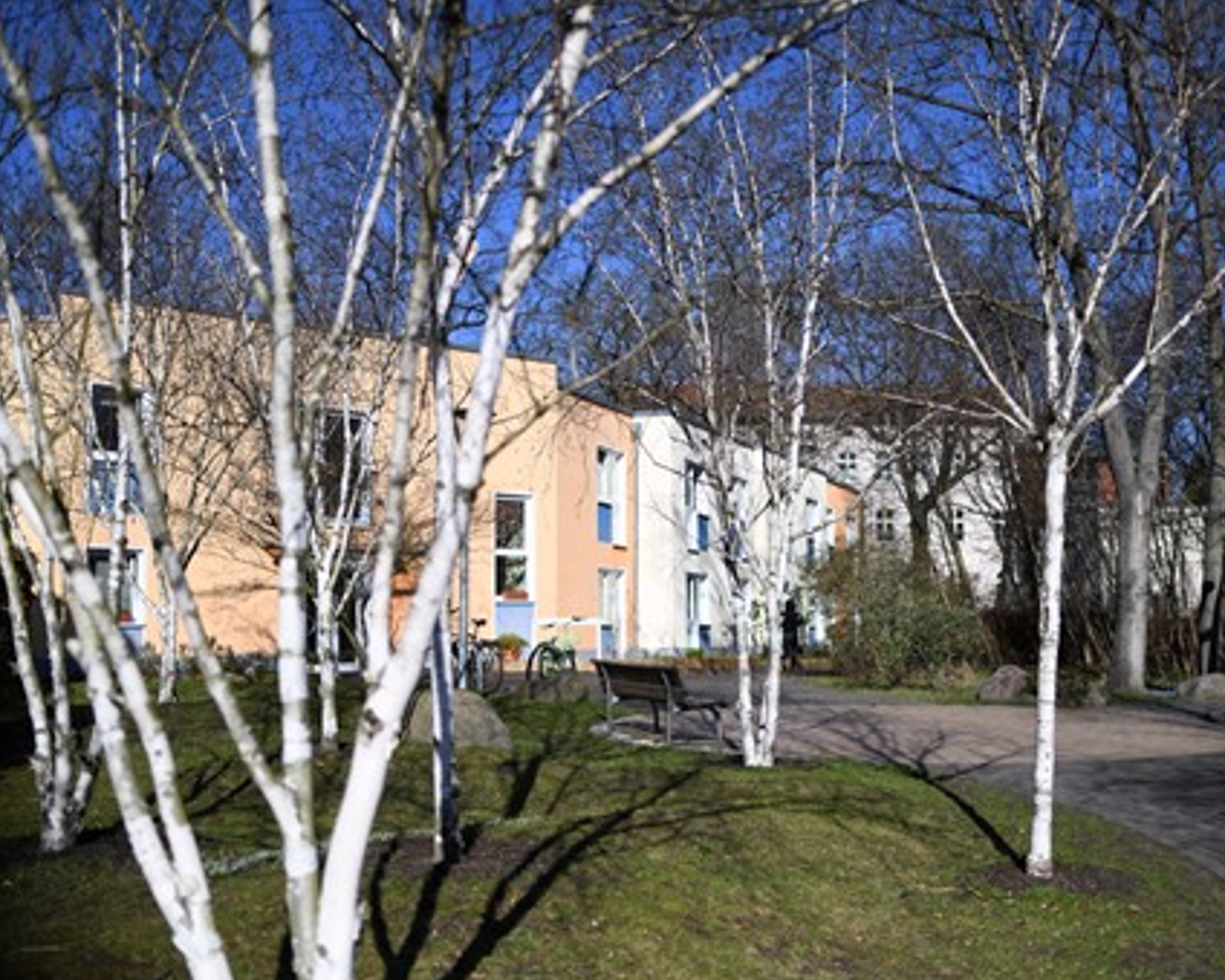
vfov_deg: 37.3
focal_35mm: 40
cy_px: 491
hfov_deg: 45.6
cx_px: 719
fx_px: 1450
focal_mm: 35
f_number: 1.8
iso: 100
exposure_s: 1/8000
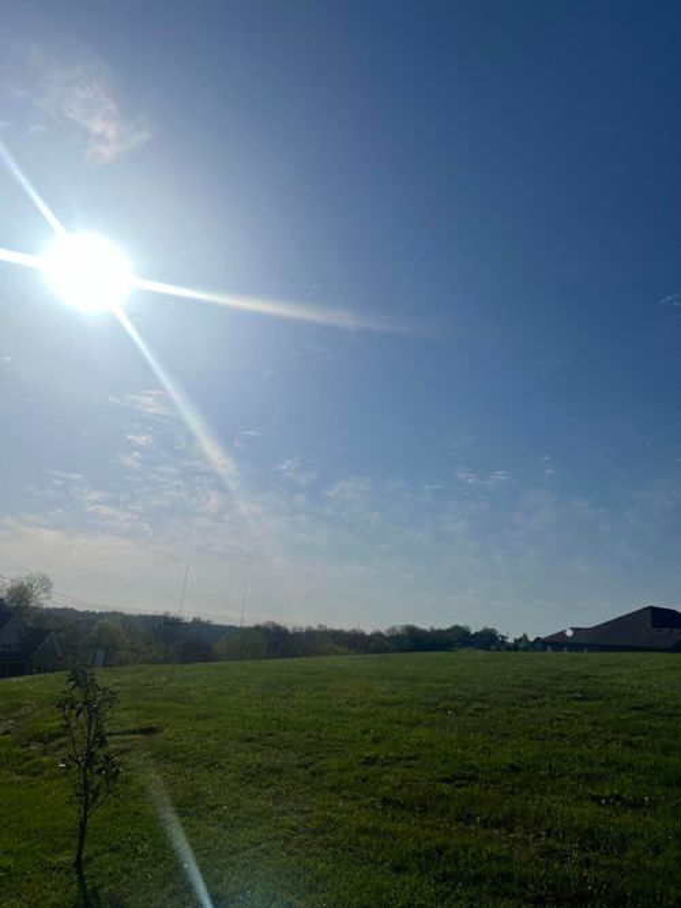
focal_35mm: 26
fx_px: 682
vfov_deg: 67.3
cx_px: 340
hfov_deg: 53.0
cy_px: 454
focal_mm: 5.7
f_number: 1.5
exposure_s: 1/16393
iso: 32
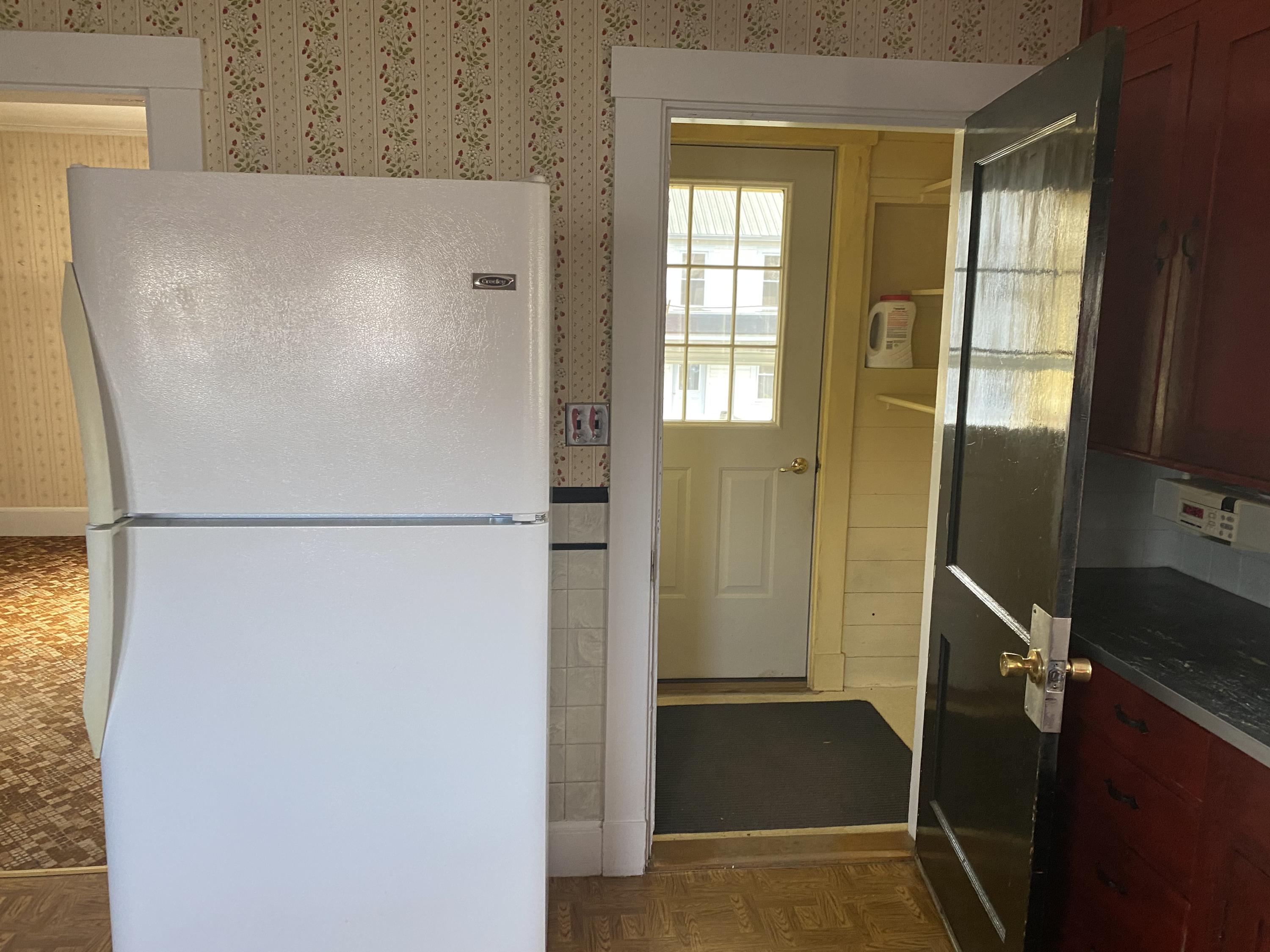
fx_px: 954
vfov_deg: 53.1
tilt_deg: -8.8
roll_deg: -1.3
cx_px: 635
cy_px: 476
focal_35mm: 26
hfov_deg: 67.3
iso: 160
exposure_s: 1/60
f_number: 1.8
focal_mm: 4.25
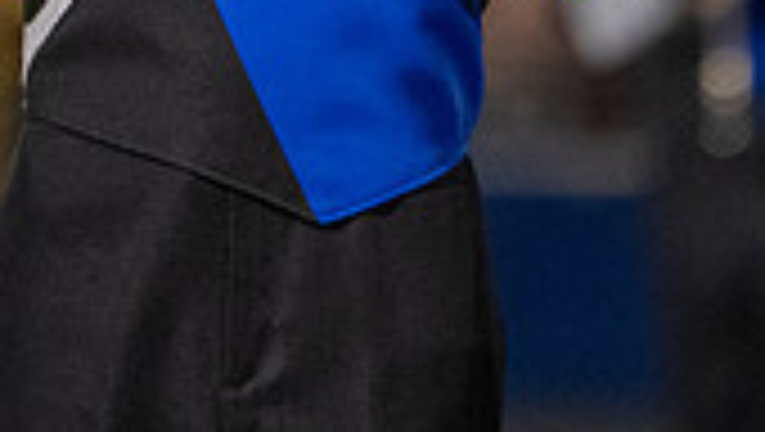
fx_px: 25055
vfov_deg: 1.0
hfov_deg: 1.7
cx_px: 480
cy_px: -500
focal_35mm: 1234
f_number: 2.8
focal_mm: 200
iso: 4000
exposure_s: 1/500
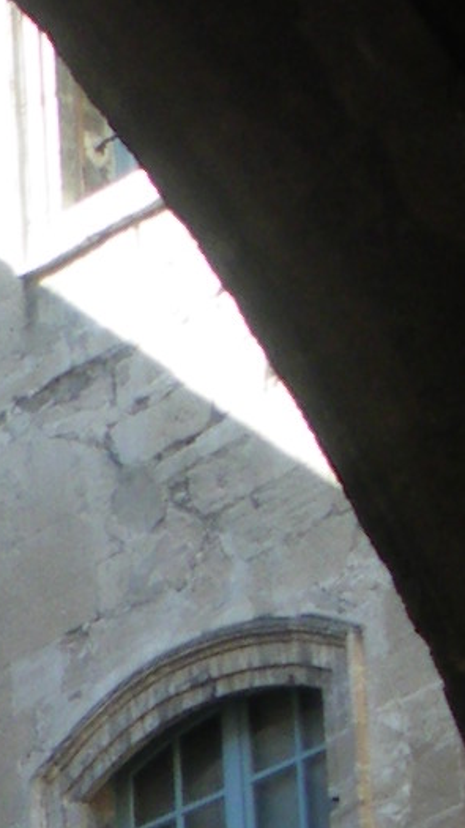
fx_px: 5353
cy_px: 1334
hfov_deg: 4.8
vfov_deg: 8.6
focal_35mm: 244
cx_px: -891
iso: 64
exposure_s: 1/125
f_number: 3.5
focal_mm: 6.3
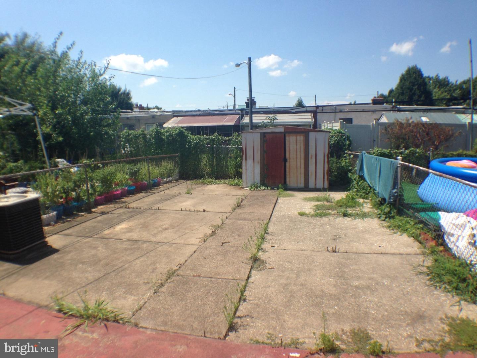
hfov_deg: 55.4
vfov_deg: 42.9
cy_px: 179
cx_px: 238
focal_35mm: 33
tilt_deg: -9.1
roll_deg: +0.6
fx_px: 455
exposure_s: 1/1748
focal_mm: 4.12
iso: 50
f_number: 2.4
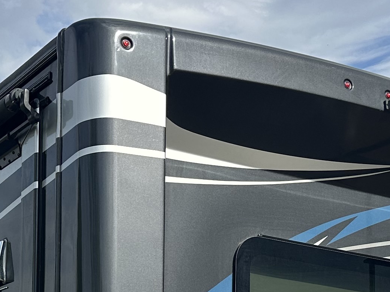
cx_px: 105
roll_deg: -0.8
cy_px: 425
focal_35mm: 93
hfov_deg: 20.9
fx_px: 1047
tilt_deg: +4.8
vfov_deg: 14.9
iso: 80
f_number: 1.78
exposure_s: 1/3861
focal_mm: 6.86
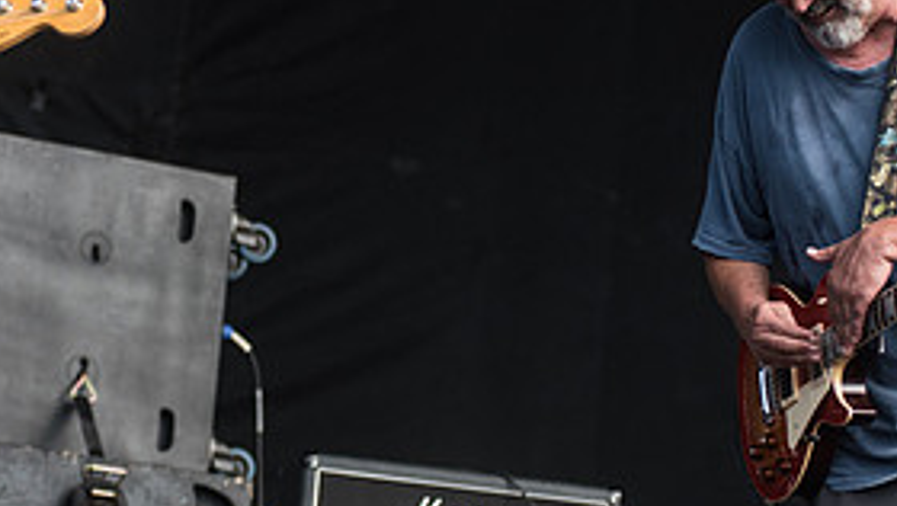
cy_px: 143
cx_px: 237
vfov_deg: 6.6
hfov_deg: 11.7
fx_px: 4356
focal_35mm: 183
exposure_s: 1/2500
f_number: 3.5
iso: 250
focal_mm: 80
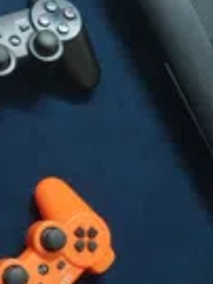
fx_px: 633
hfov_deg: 19.1
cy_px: 227
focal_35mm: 77
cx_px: 135
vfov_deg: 24.9
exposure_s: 1/11
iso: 200
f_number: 1.8
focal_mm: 4
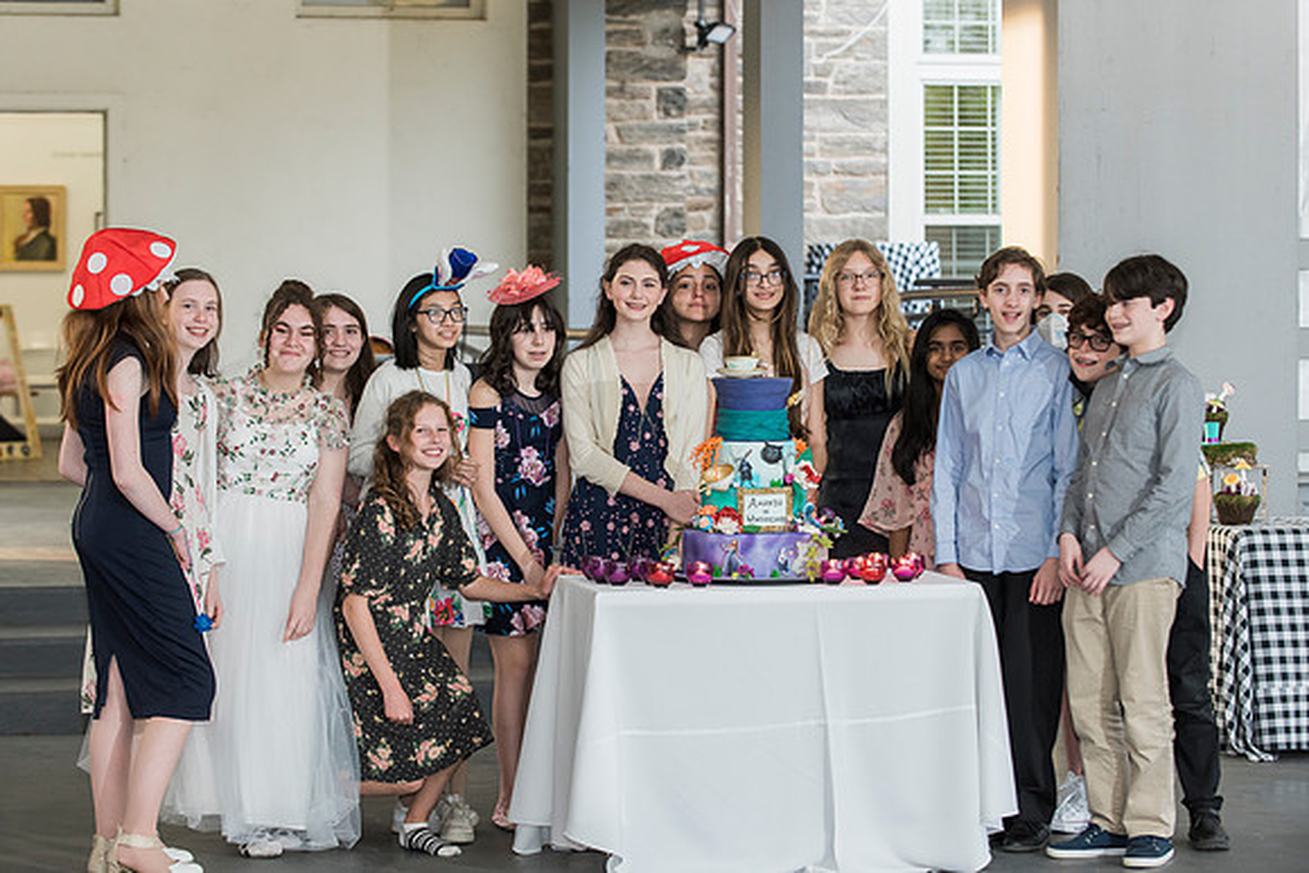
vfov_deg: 12.9
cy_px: 433
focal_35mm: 106
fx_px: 3865
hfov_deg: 19.2
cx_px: 637
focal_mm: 102
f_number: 4
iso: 1000
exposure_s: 1/160
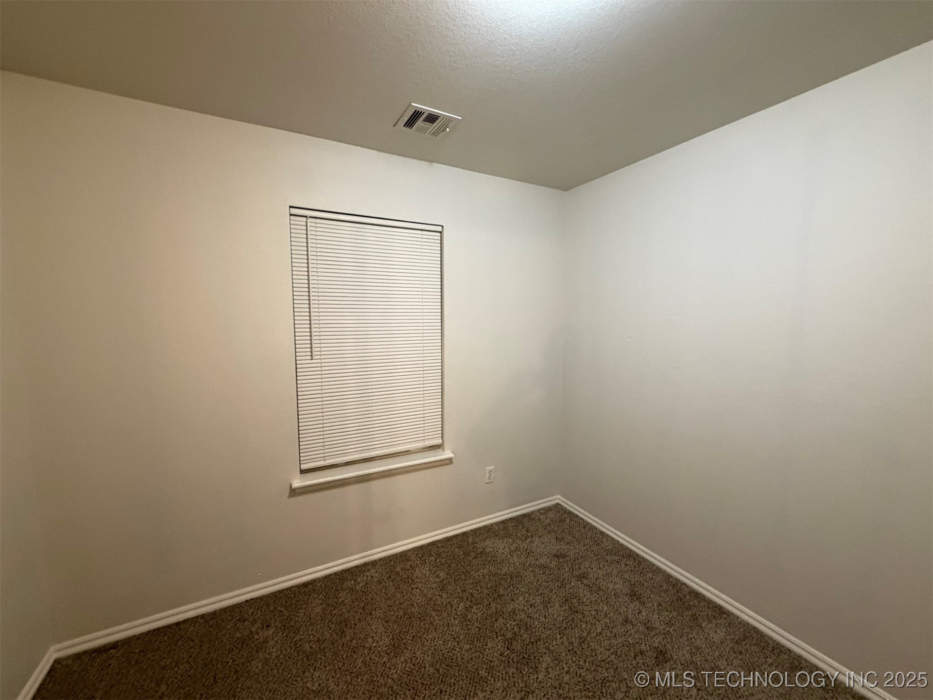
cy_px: 350
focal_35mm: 14
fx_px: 377
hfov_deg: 102.1
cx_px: 466
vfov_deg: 85.7
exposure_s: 1/60
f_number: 2.2
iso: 400
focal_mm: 2.22
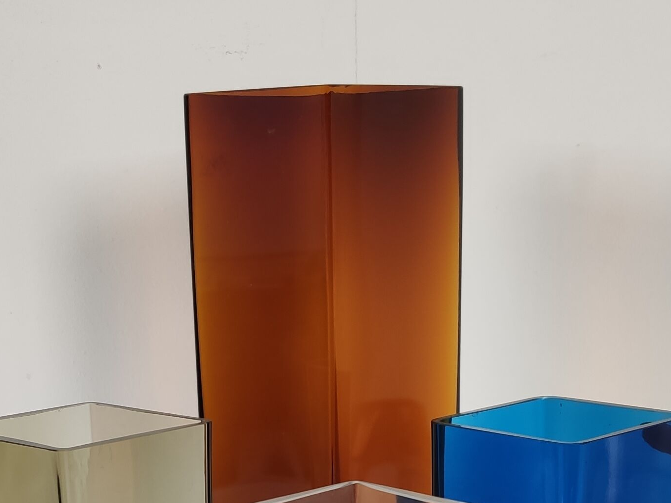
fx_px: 1473
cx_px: 305
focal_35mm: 76
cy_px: 555
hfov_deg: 25.6
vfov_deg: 18.6
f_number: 1.75
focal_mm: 4.75
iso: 142
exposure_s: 1/100
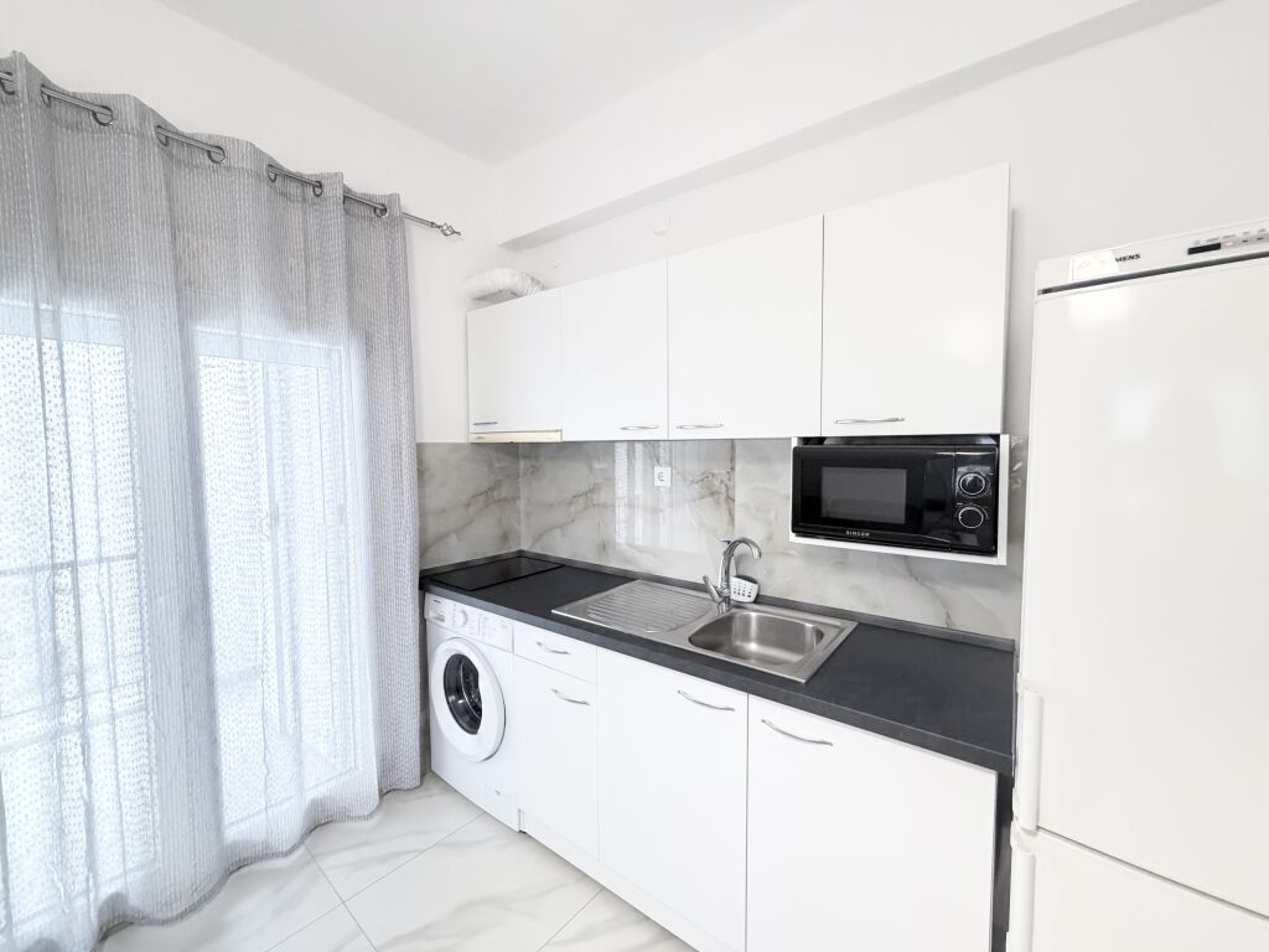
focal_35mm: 14
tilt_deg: -3.4
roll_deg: +0.2
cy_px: 476
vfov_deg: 85.7
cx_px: 634
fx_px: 513
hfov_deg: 102.1
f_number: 2.2
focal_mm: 2.22
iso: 640
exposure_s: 1/60
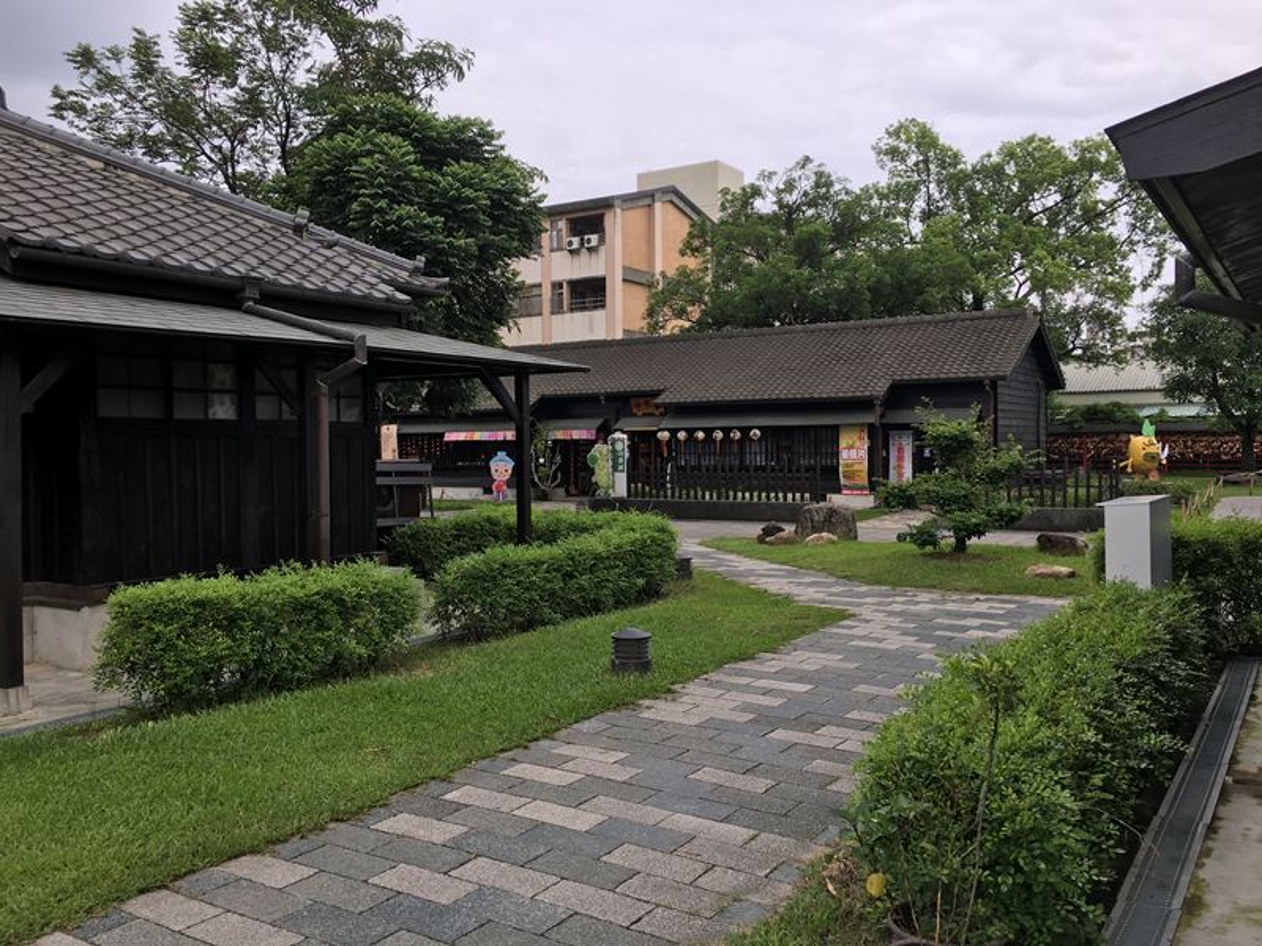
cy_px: 473
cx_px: 631
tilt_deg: -0.3
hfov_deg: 61.7
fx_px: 1057
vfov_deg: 48.2
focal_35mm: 29
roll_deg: +1.6
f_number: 2.2
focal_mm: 4.15
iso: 25
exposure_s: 1/625
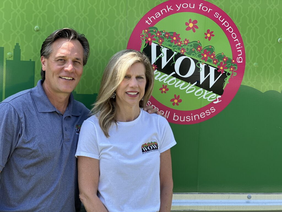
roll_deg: -2.6
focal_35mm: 77
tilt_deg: -4.0
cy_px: 106
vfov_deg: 19.1
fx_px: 627
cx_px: 141
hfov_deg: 25.3
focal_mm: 9
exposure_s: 1/129
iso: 20
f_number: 2.8
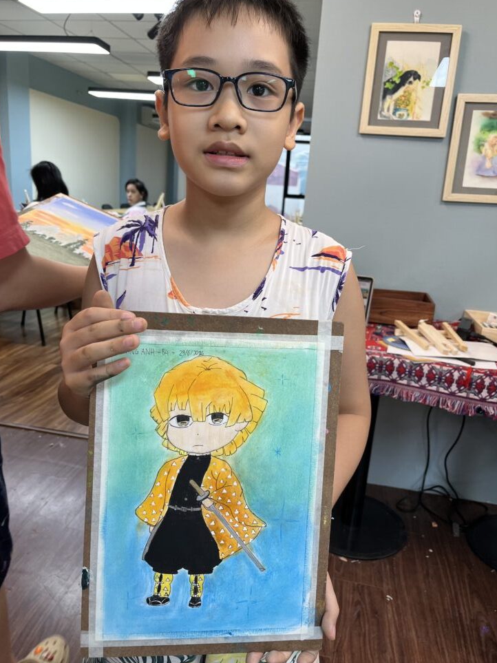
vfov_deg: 65.3
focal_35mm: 27
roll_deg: -3.8
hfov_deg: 51.3
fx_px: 517
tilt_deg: -14.5
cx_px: 247
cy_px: 324
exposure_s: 1/100
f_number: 1.6
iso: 64
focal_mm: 5.1
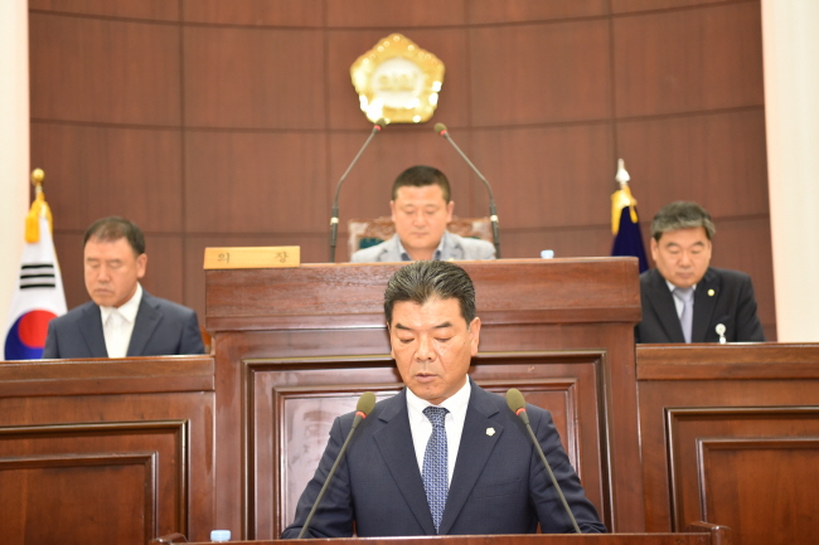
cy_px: 272
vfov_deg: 21.9
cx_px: 410
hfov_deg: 32.4
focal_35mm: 62
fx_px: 1410
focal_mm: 62
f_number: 2.8
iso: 1250
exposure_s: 1/60
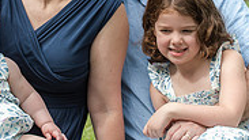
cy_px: -47
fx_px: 2225
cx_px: 85
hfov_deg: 6.4
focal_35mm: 337
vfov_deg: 3.6
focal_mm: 98
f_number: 4.5
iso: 400
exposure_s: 1/2000
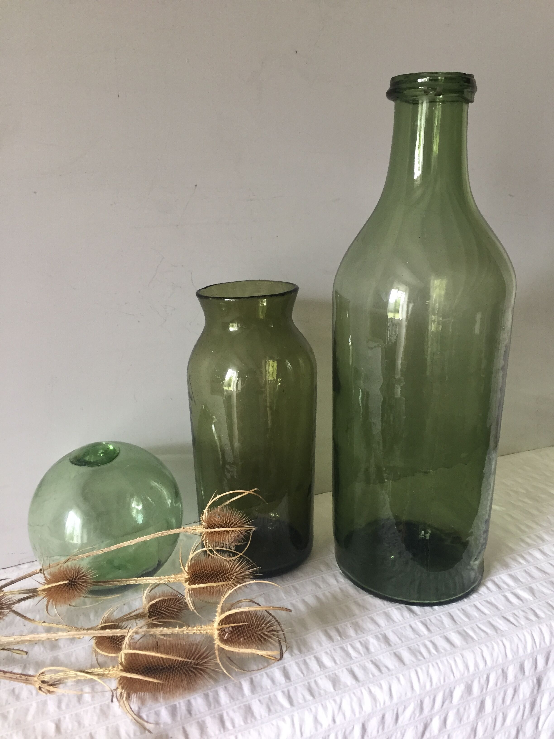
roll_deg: +1.7
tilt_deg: -16.5
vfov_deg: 61.7
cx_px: 277
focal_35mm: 29
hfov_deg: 48.2
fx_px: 619
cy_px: 370
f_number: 2.2
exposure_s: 1/33
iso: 80
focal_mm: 4.15
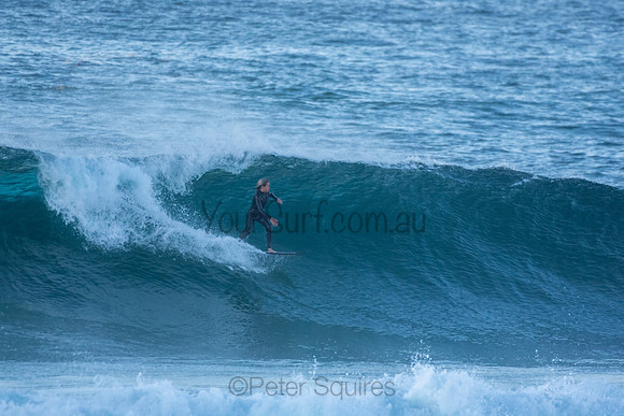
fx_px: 13002
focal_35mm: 750
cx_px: 312
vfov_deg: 1.8
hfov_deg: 2.7
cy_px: 208
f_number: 5.6
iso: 1250
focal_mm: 500
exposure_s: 1/1600
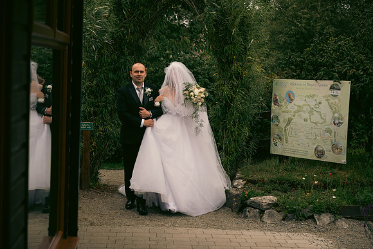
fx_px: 725
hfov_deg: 28.8
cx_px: 186
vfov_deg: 19.5
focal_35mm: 70
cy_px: 124
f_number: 3.5
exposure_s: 1/2000
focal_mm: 70
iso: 250
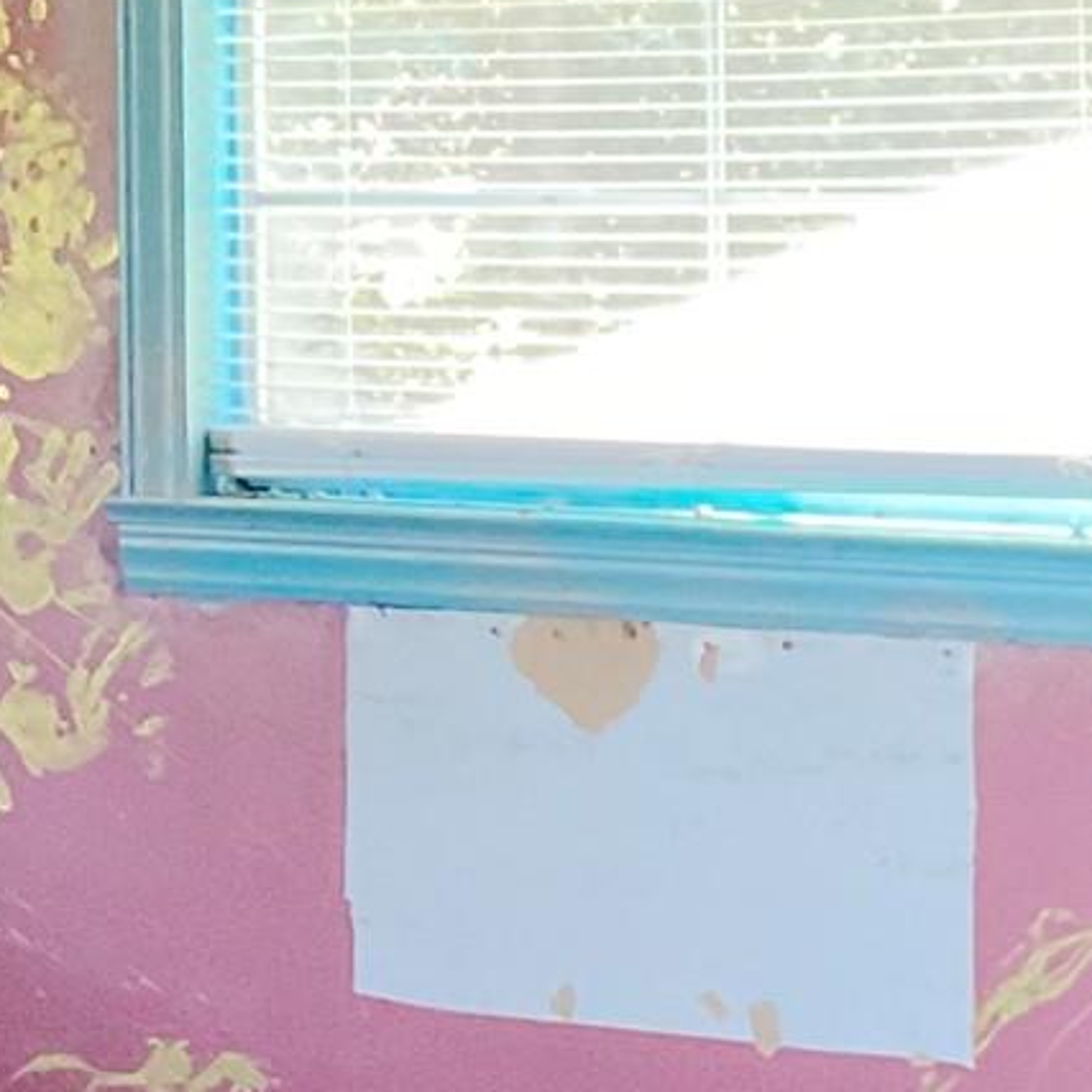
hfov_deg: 13.9
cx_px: -56
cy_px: 129
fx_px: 4390
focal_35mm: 123
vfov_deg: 14.1
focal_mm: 3
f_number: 1.8
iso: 320
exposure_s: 1/40
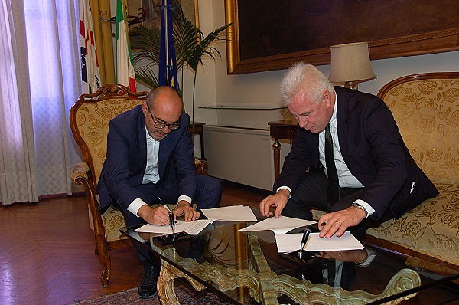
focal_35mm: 39
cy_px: 152
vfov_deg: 34.1
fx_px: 496
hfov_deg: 49.6
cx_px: 230
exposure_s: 1/60
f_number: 4
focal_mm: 26
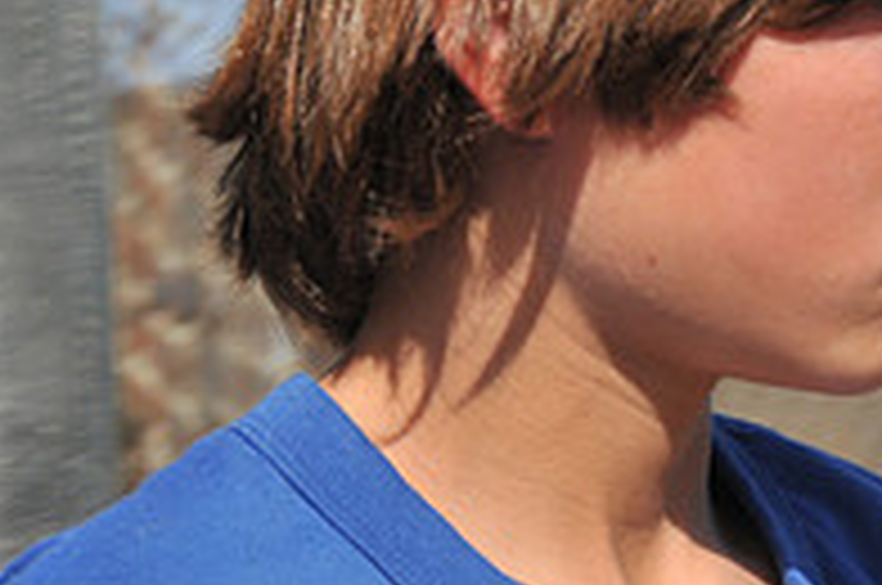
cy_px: 169
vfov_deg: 3.8
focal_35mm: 364
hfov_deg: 5.7
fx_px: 8903
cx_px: 706
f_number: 8
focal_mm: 82
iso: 200
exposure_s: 1/250
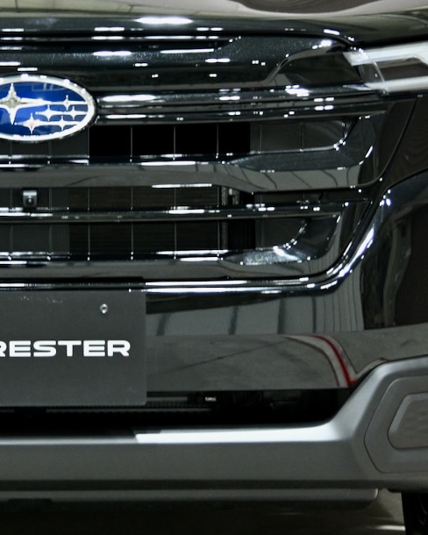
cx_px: 28
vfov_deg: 10.5
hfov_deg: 8.4
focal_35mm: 183
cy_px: 147
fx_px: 2898
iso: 1250
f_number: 6
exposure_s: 1/30
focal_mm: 62
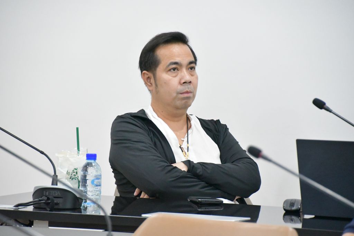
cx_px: 177
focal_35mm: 240
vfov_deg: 5.7
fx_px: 2360
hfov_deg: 8.6
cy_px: 118
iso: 12800
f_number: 6
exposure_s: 1/160
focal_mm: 160
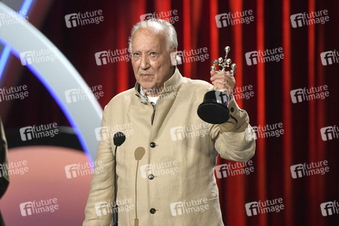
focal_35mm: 200
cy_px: 113
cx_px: 170
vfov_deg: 6.9
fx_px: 1882
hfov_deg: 10.3
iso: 2500
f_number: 4
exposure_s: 1/400
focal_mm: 200
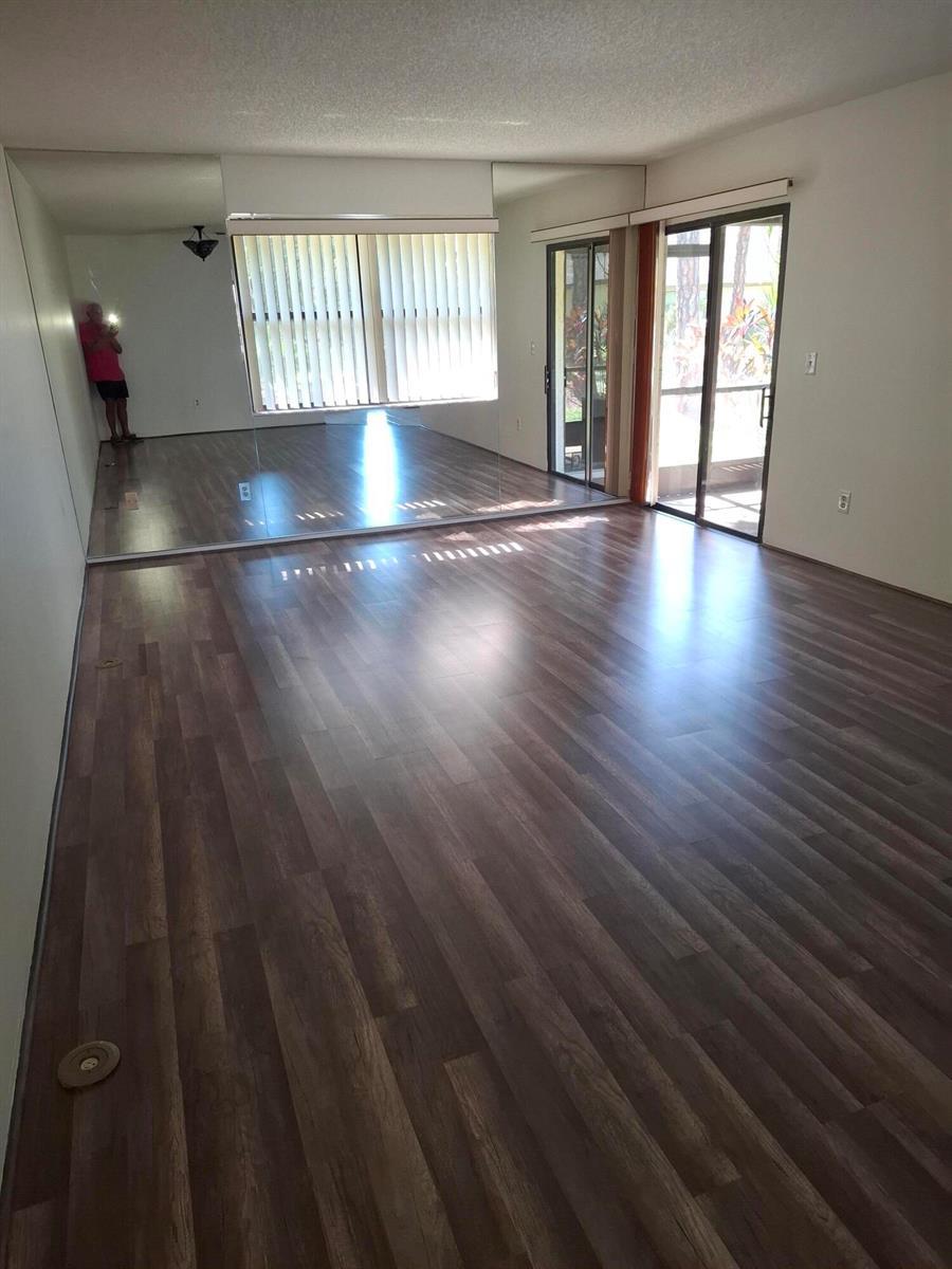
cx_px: 476
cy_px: 634
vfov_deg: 73.9
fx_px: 843
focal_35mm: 23
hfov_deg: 58.9
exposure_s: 1/120
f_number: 1.8
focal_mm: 5.54
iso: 320
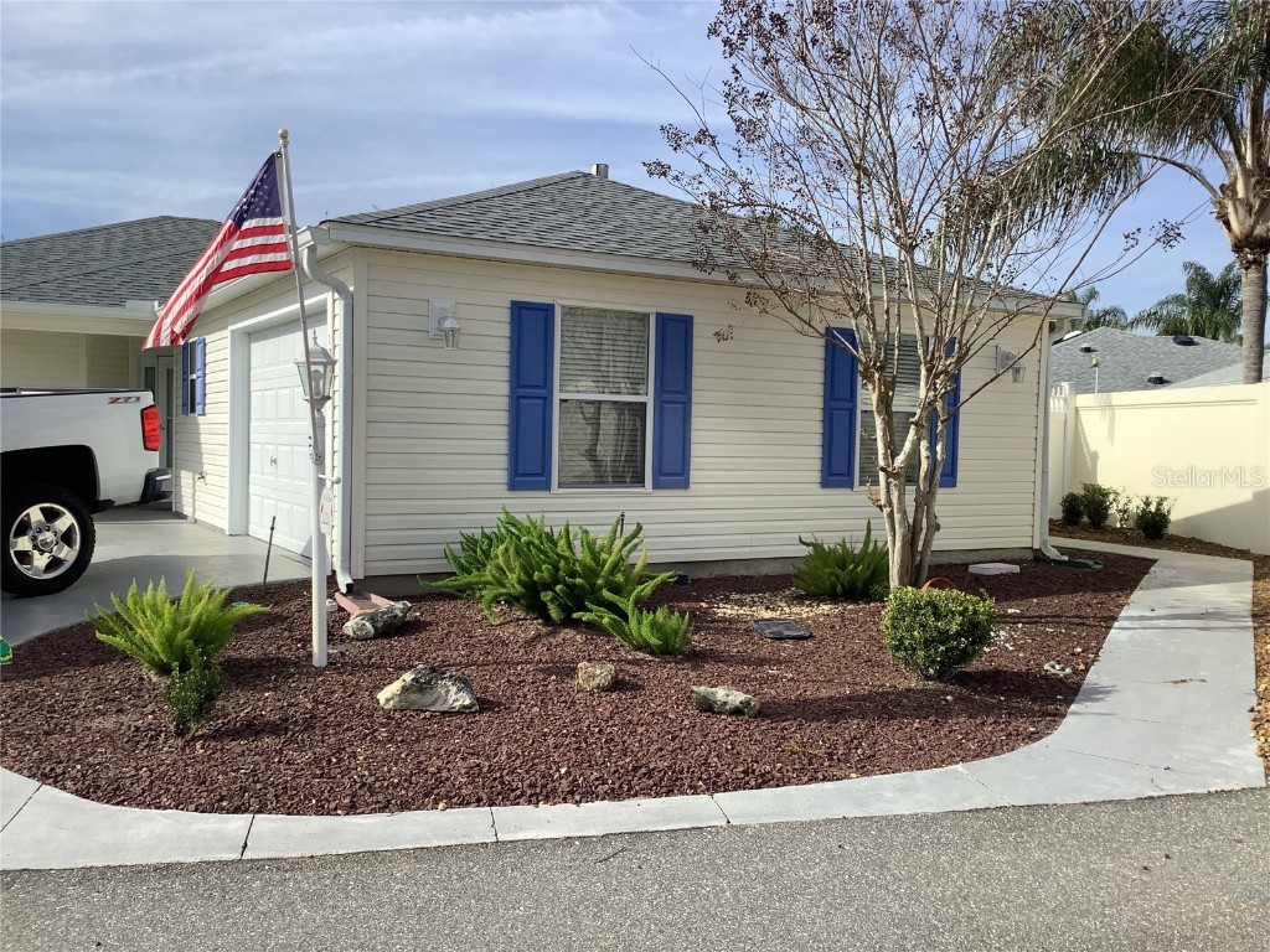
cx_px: 635
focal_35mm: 31
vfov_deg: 45.4
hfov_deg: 58.4
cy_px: 476
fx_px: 1137
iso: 25
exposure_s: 1/1359
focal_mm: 3.3
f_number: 2.4
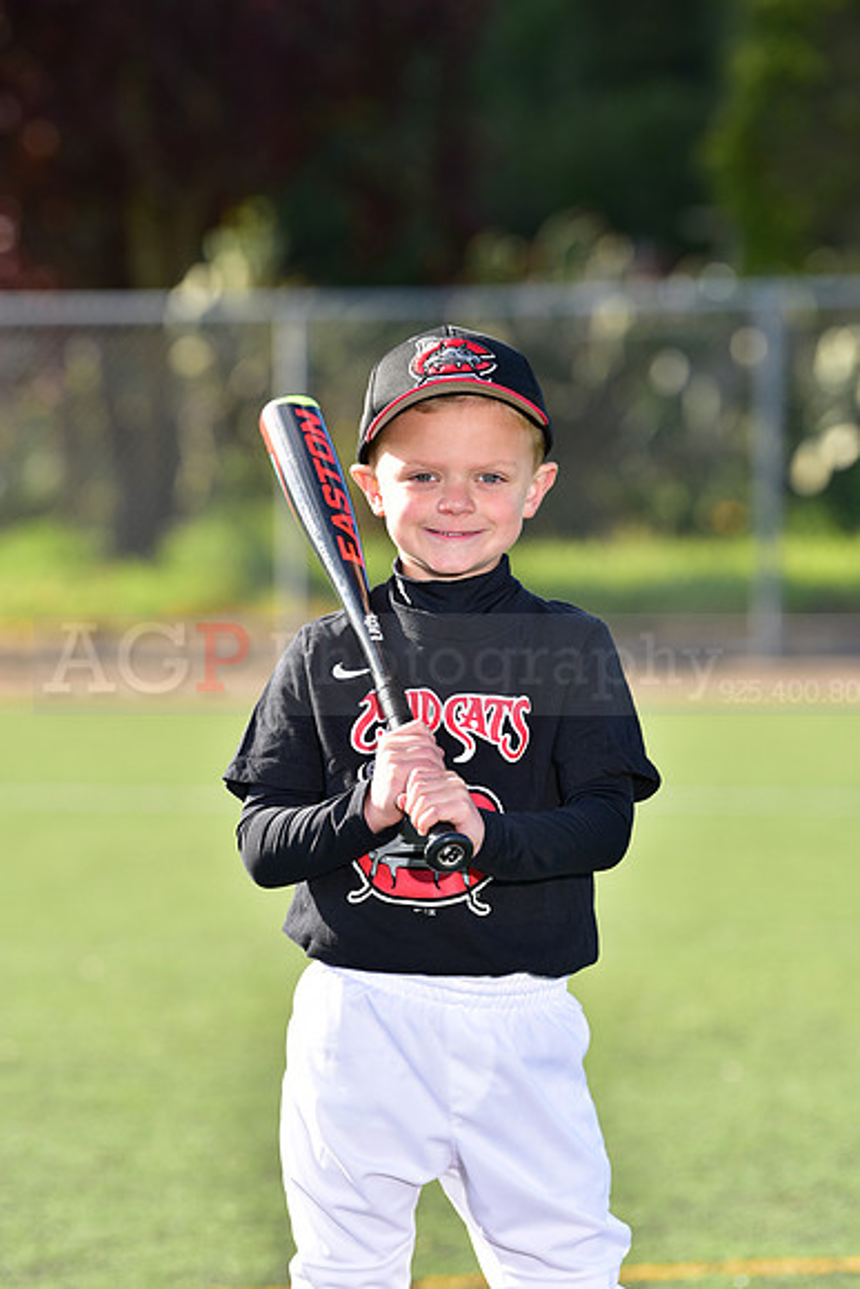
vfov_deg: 11.1
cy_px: 644
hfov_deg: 7.4
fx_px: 6625
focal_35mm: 185
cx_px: 430
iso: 80
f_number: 5
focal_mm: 185
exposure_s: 1/200
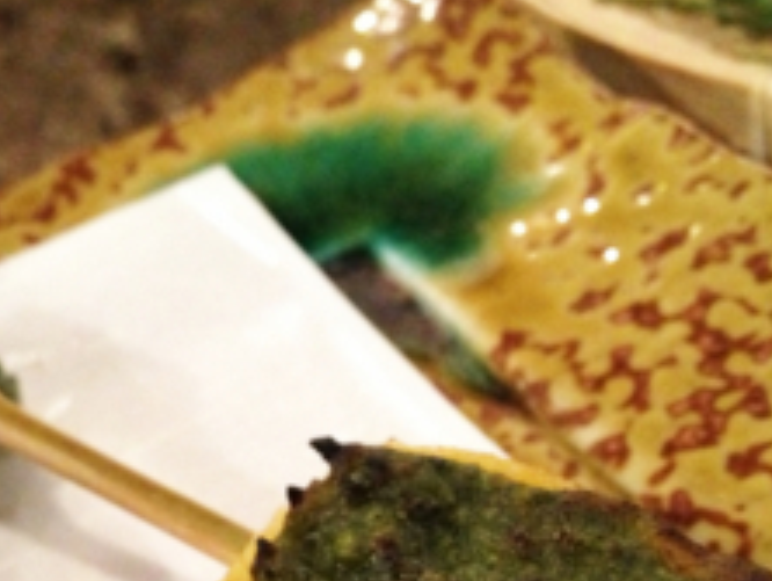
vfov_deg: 20.3
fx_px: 1585
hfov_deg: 27.2
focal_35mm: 71
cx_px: 257
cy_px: 539
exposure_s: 1/15
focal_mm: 4.28
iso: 500
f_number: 2.4
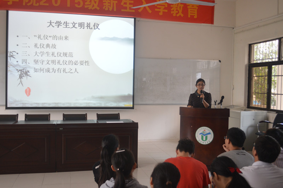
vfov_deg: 36.8
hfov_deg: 53.2
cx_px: 142
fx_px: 283
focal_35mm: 36
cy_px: 94
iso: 500
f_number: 4
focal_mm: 24
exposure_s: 1/15
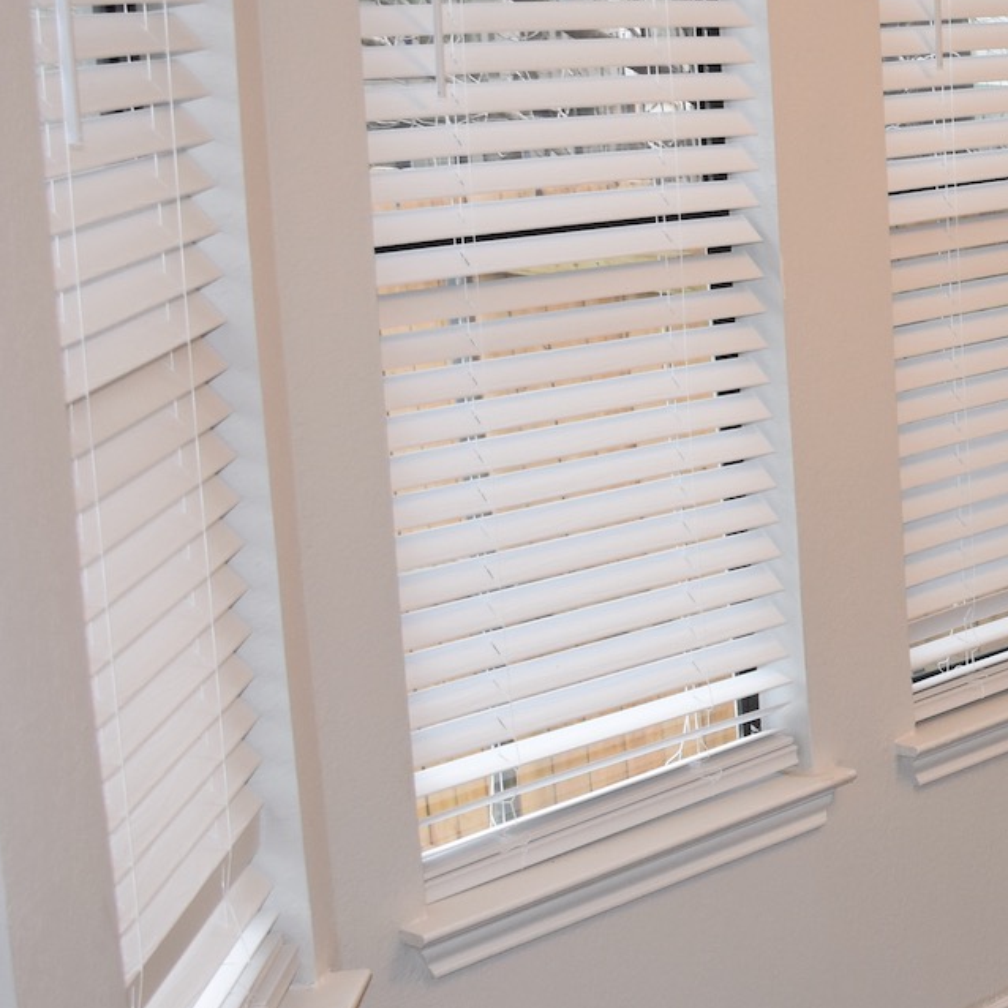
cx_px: 1466
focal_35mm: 69
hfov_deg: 21.4
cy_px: 286
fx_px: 2273
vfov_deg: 24.8
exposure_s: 1/125
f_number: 5.6
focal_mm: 18
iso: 640
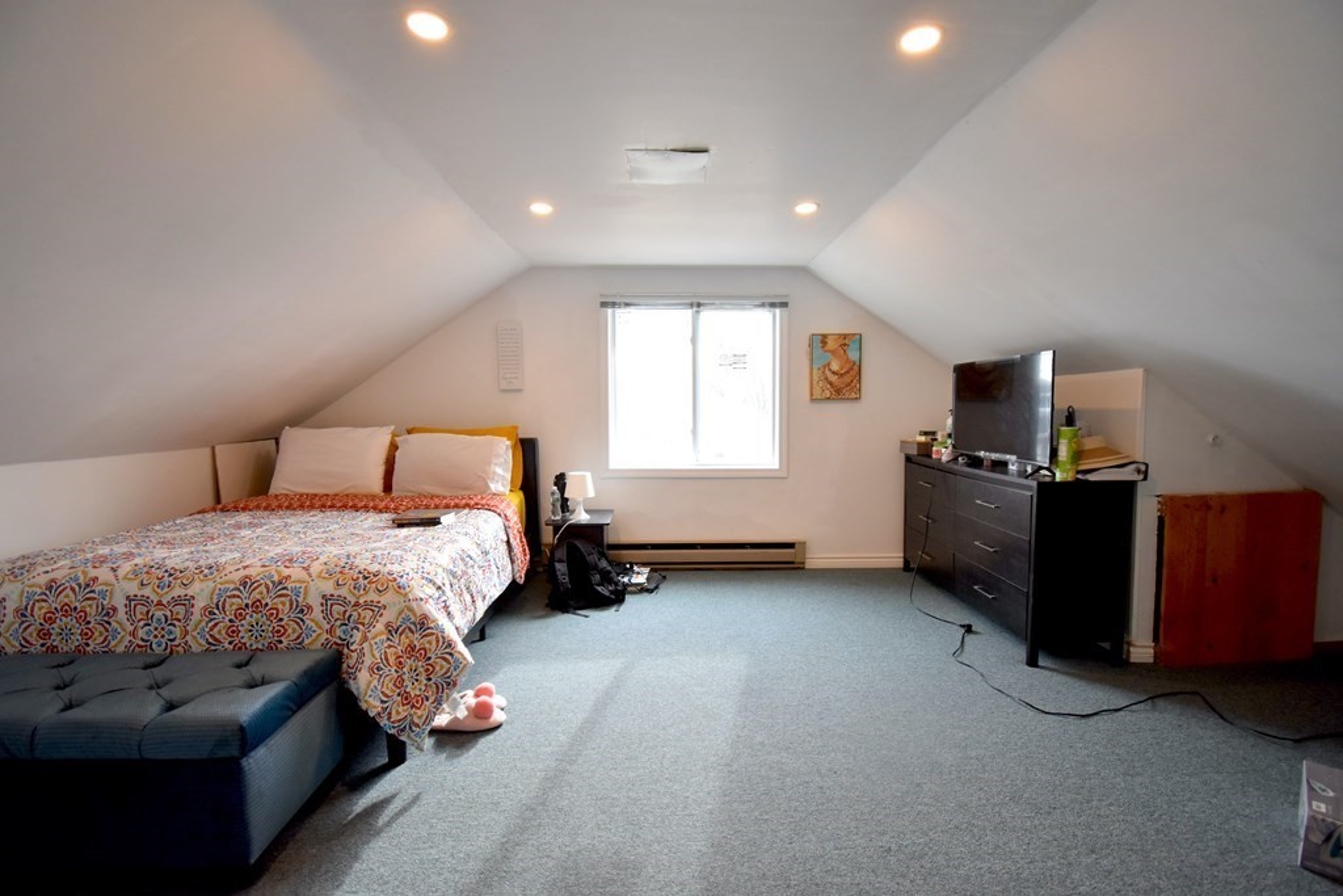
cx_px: 672
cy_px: 448
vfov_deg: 77.3
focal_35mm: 15
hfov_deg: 100.4
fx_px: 560
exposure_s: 1/60
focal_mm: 10
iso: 720
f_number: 4.5
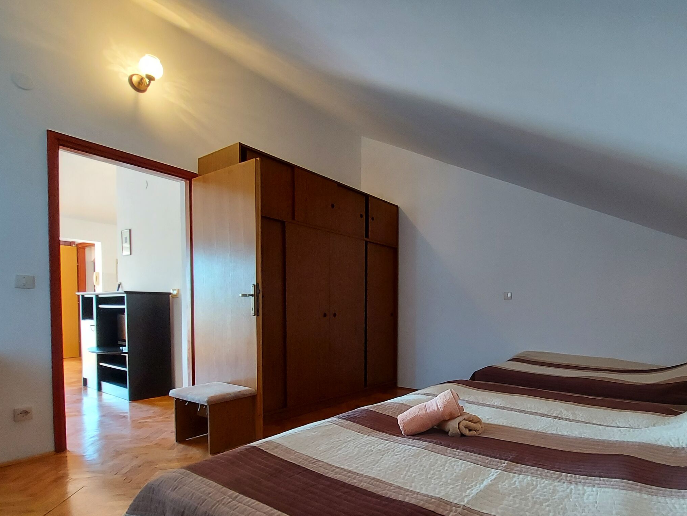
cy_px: 330
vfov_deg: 70.2
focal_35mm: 18
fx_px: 357
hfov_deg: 86.4
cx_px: 420
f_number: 2.2
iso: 320
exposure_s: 1/50
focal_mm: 1.74
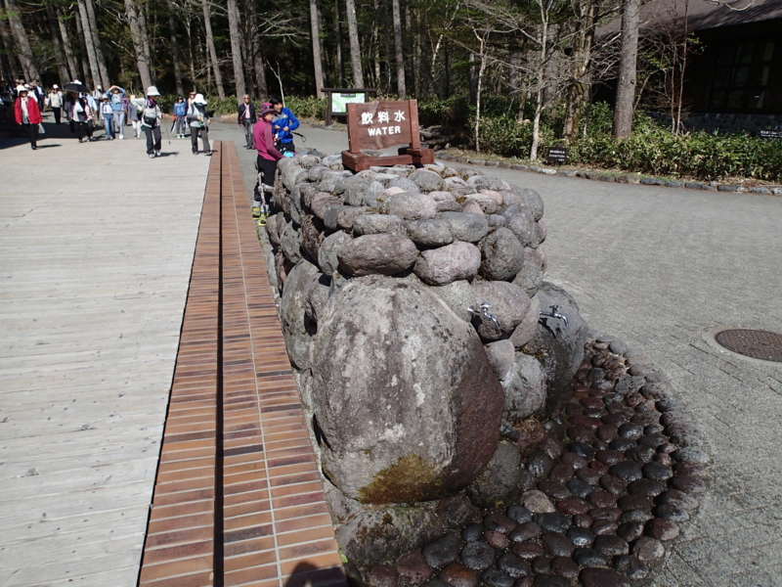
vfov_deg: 54.9
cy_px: 294
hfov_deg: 69.4
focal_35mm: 25
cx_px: 391
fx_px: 565
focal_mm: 4.5
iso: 100
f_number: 8
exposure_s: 1/200
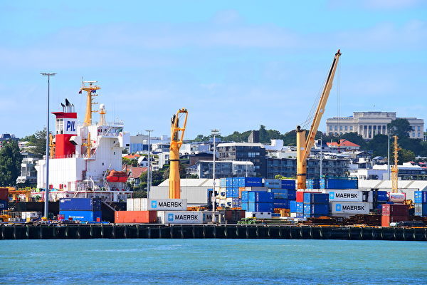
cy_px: 142
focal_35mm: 248
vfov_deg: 5.6
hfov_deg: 8.3
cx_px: 214
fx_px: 2935
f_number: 9
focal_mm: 165
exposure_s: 1/1250
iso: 200
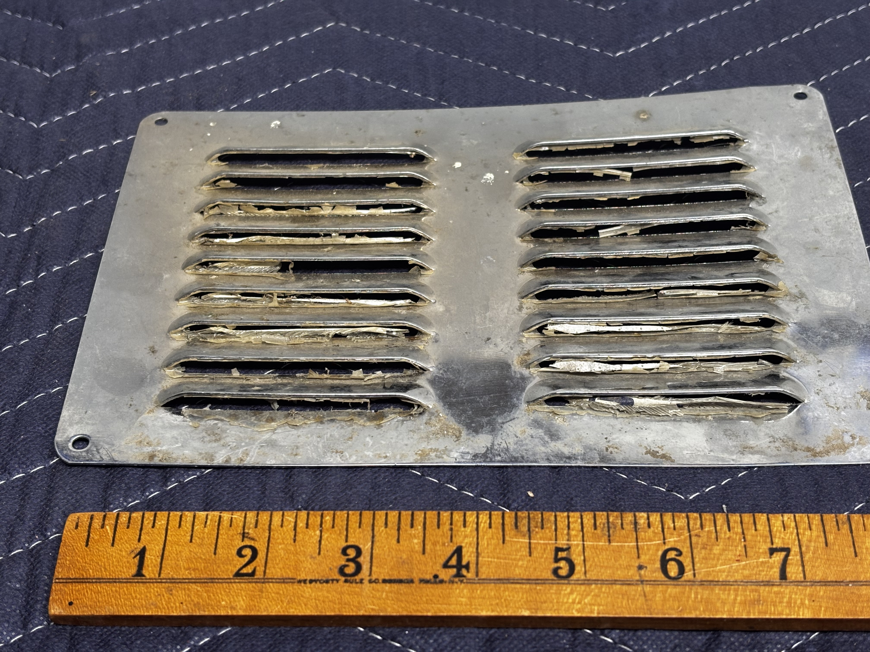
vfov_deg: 28.0
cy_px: 326
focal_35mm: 52
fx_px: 1307
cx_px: 435
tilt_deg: -47.2
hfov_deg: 36.8
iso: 50
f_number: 1.6
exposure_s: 1/60
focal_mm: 5.96
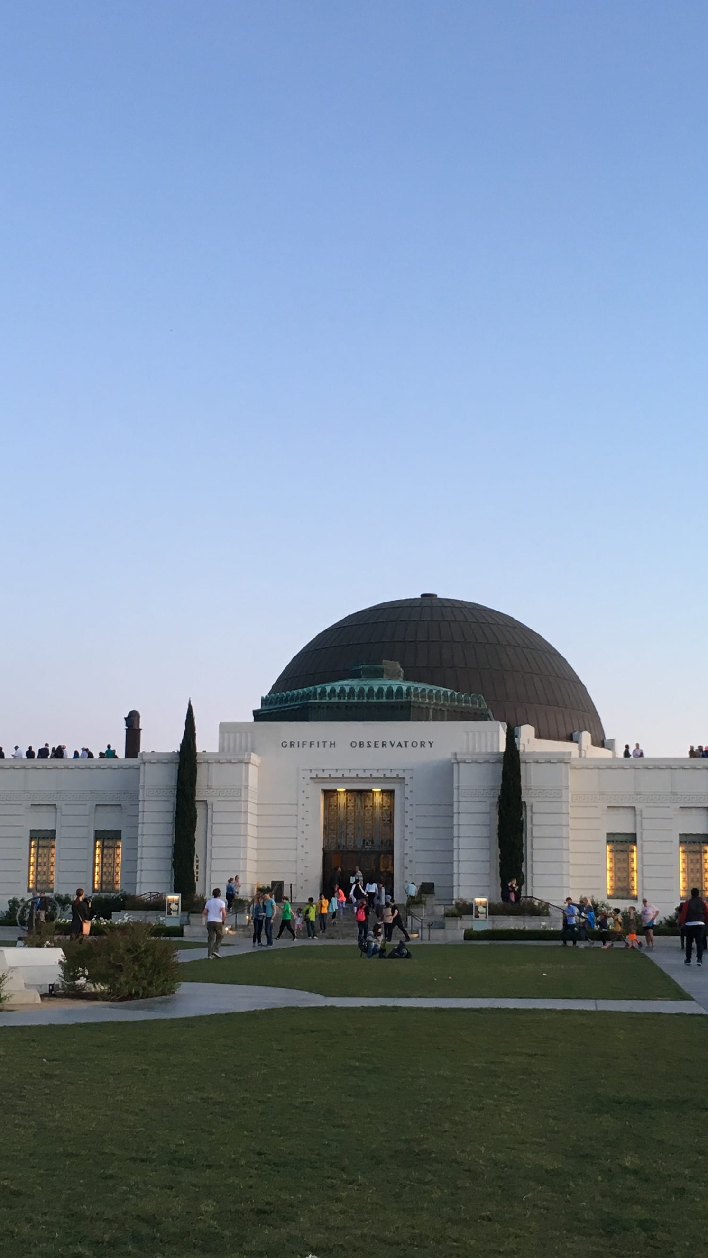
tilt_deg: +9.8
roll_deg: -0.8
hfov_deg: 24.9
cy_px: 665
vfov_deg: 42.9
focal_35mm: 48
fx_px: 1602
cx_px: 329
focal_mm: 4.15
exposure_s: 1/30
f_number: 2.2
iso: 50
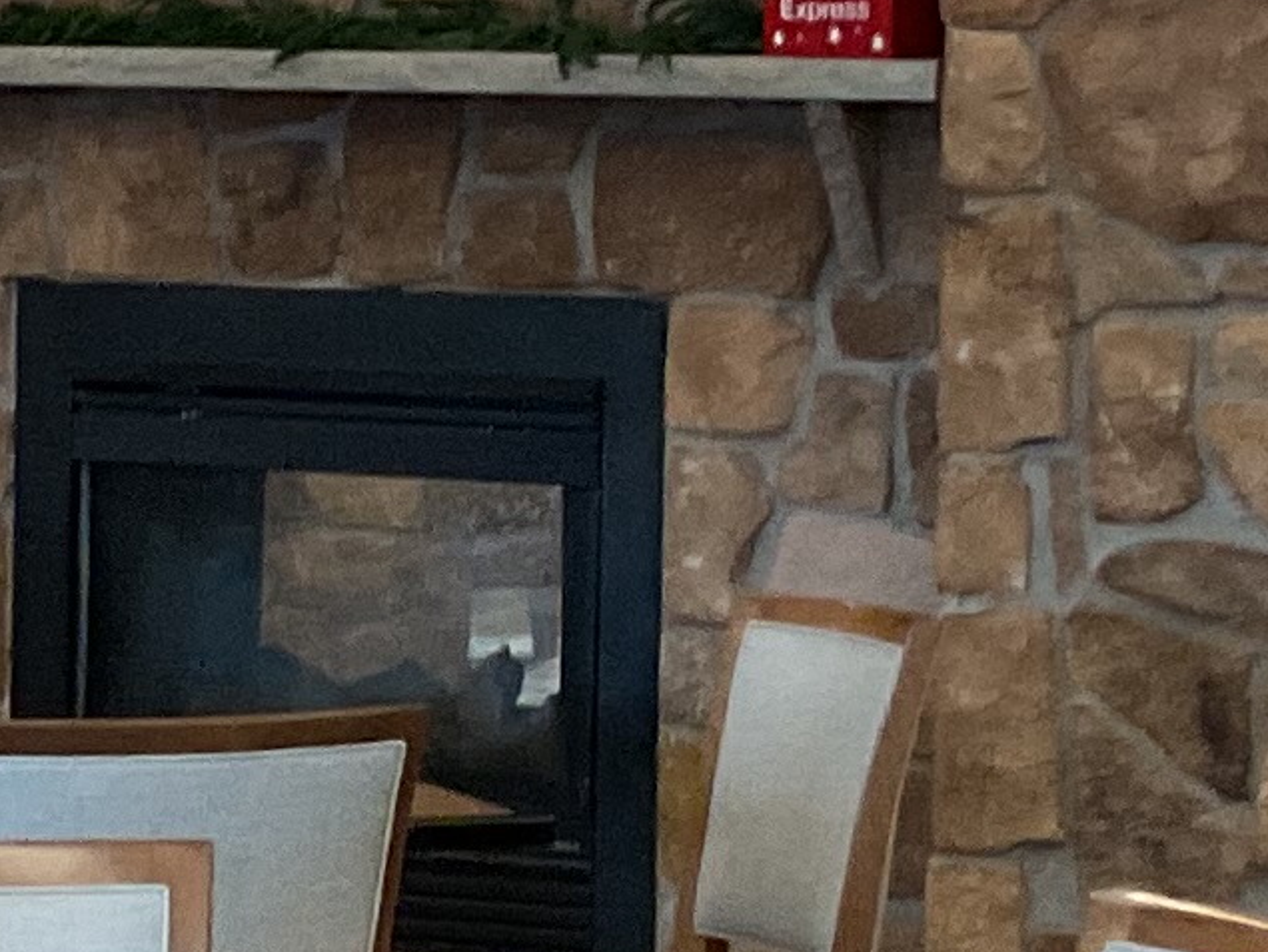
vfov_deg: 8.1
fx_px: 6744
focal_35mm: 184
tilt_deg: -2.9
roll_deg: -0.6
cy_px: 285
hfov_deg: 10.6
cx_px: -102
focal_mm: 3
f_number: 1.8
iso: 200
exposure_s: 1/60
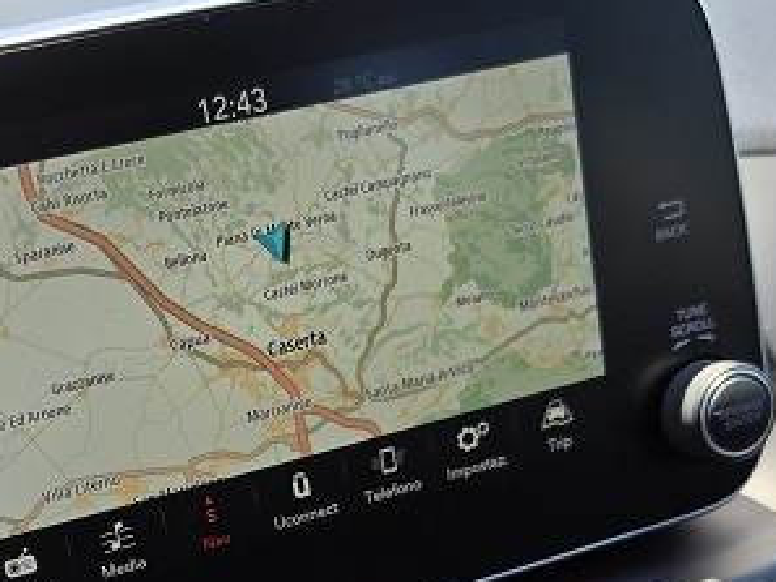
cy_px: 608
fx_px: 1390
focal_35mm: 62
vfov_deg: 22.6
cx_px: 230
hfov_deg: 30.8
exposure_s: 1/244
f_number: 1.4
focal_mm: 6.5
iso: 12
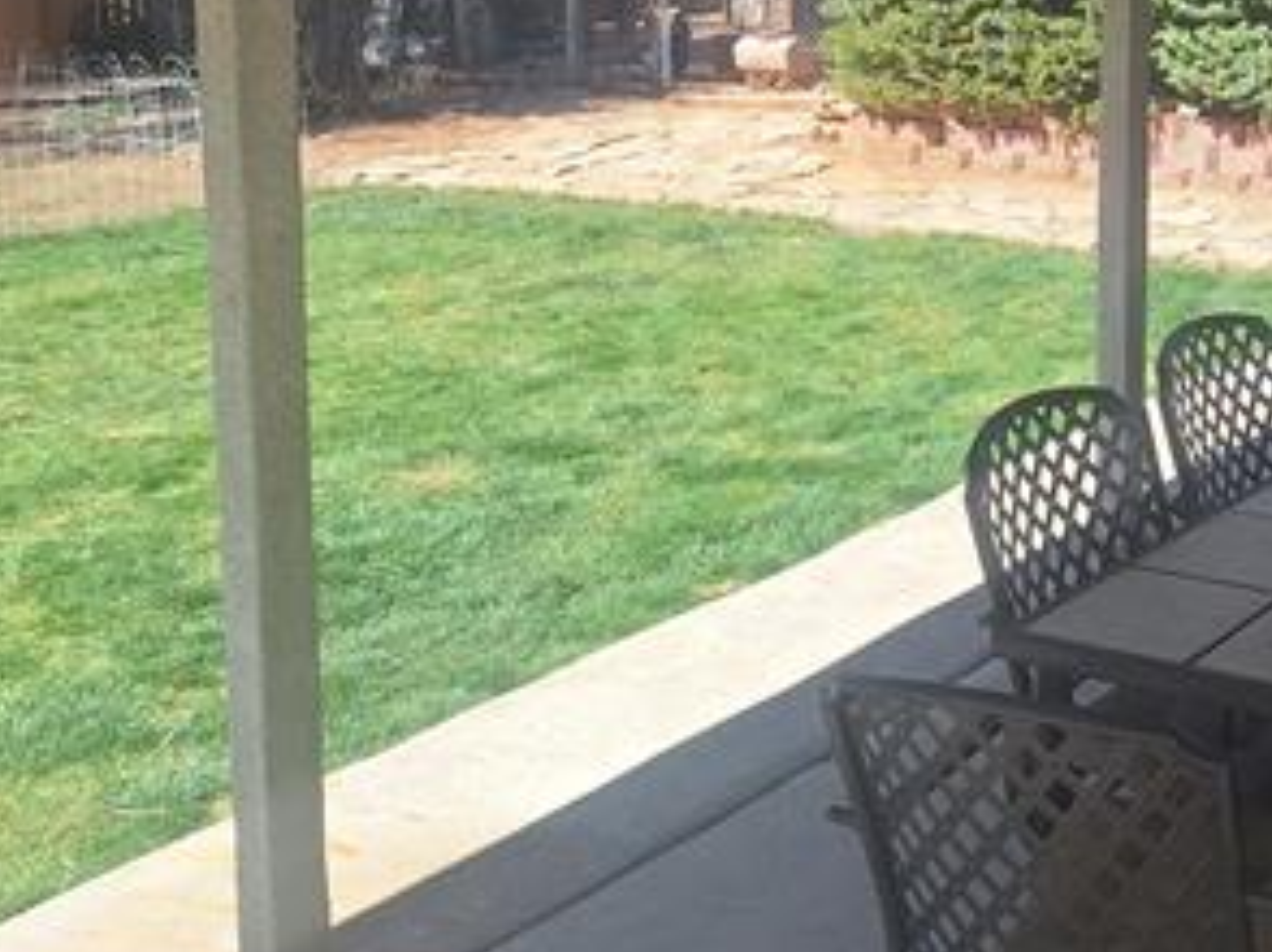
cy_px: 97
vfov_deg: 28.0
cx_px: 1281
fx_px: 1836
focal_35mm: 50
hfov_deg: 34.6
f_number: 1.8
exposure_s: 1/1701
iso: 40
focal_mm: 5.54
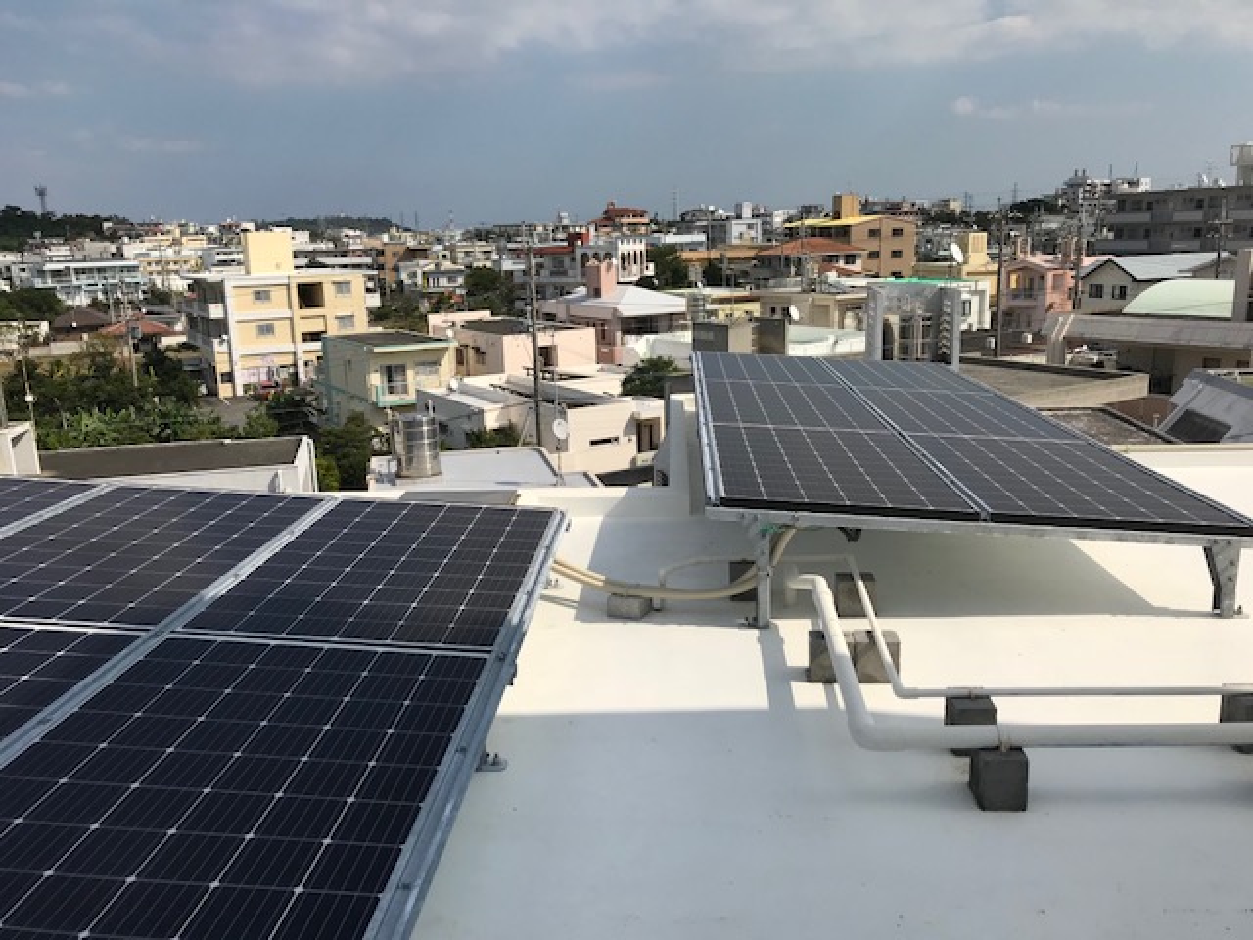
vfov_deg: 49.7
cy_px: 470
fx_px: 1014
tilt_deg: -12.4
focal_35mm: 28
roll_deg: +1.5
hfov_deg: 63.4
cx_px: 626
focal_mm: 3.99
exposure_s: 1/5319
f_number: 1.8
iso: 20
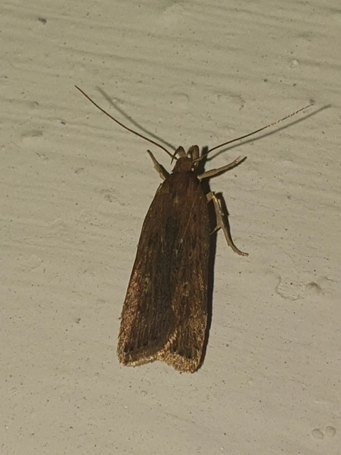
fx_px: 341
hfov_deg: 53.1
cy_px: 228
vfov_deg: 67.3
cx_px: 170
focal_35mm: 26
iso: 50
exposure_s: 1/2674
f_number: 2.4
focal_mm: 4.3
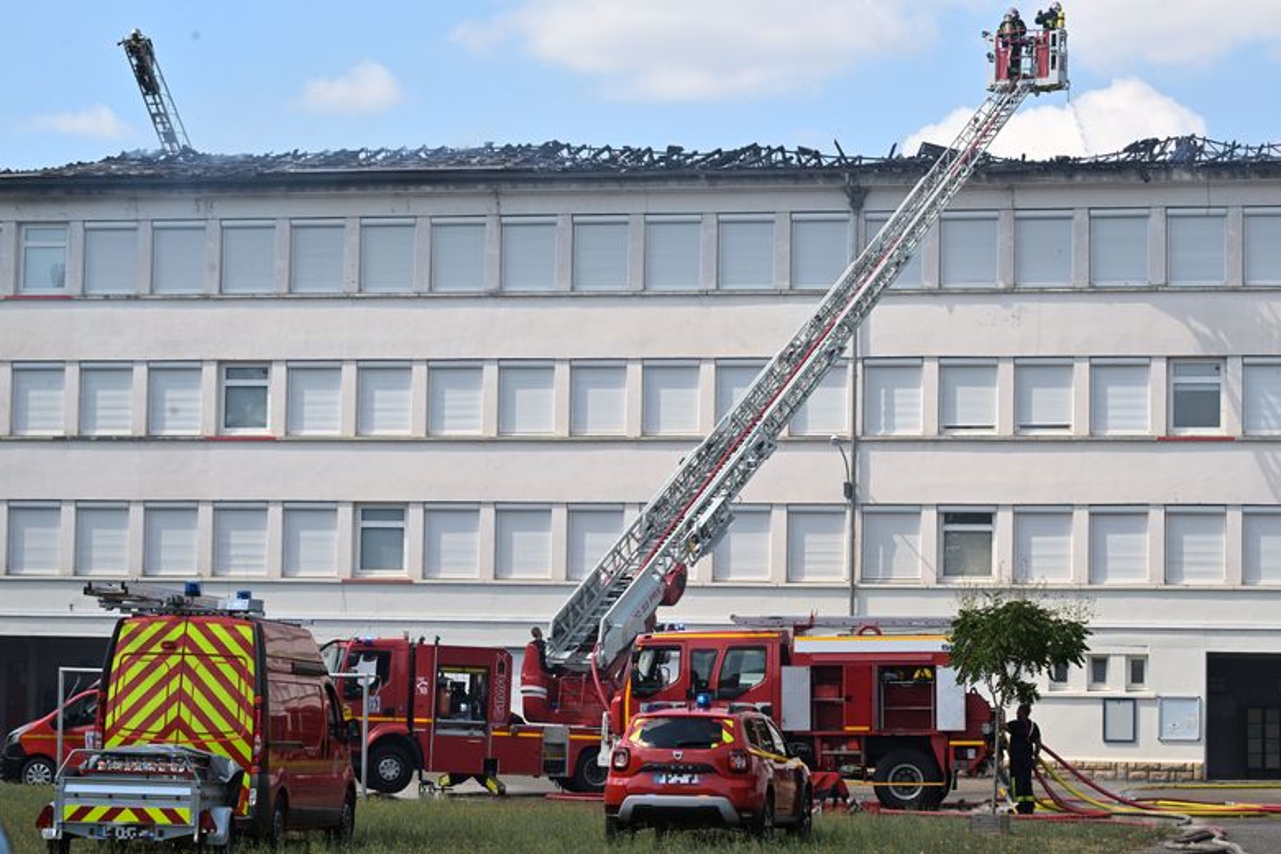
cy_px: 427
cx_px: 640
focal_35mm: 100
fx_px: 3558
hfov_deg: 20.4
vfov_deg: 13.7
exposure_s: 1/1000
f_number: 11
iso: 640
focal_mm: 100
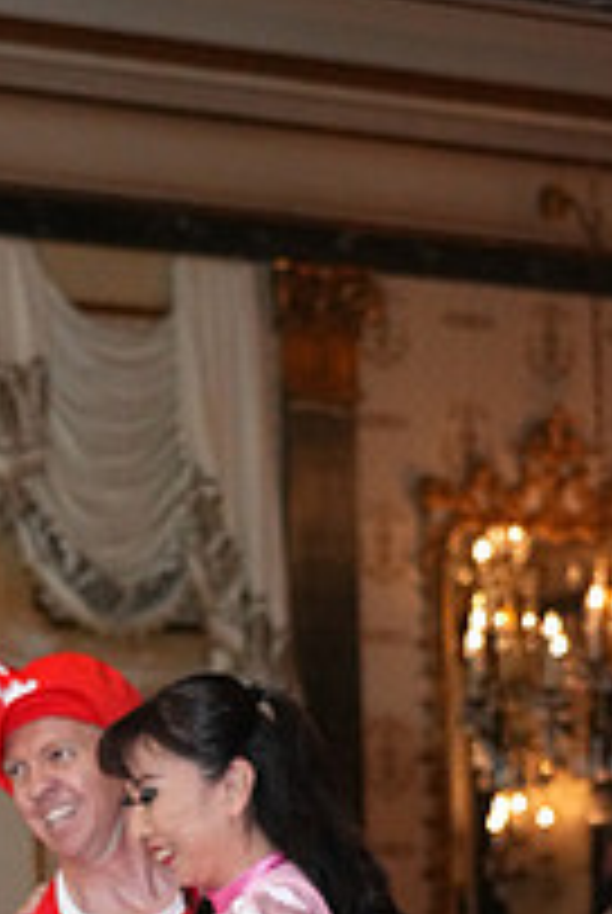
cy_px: 1292
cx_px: -52
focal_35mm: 137
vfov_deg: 14.2
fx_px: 3481
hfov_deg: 9.9
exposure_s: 1/200
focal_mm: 48
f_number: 4
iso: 5000
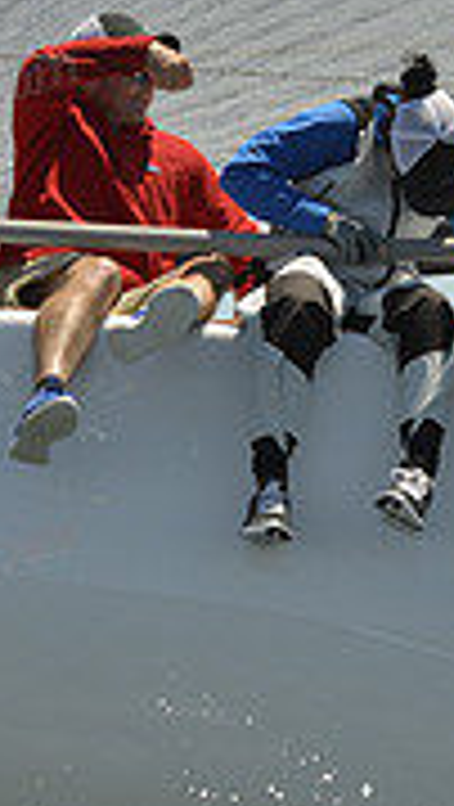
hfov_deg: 5.1
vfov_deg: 9.1
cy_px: 304
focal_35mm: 237
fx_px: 5060
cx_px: 315
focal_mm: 70
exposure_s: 1/1600
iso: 280
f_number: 8
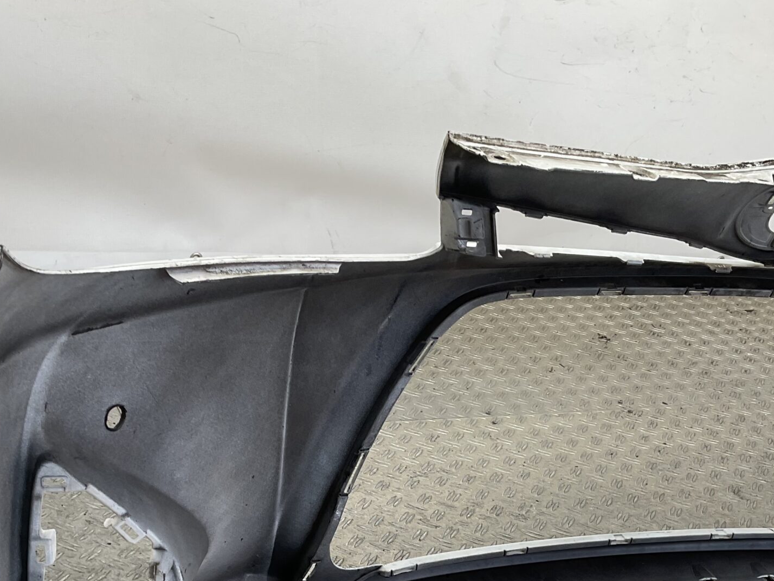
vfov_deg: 27.1
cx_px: 382
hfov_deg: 36.8
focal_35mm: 52
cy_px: 516
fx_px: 1163
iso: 16
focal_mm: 3
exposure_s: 1/114
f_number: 1.8
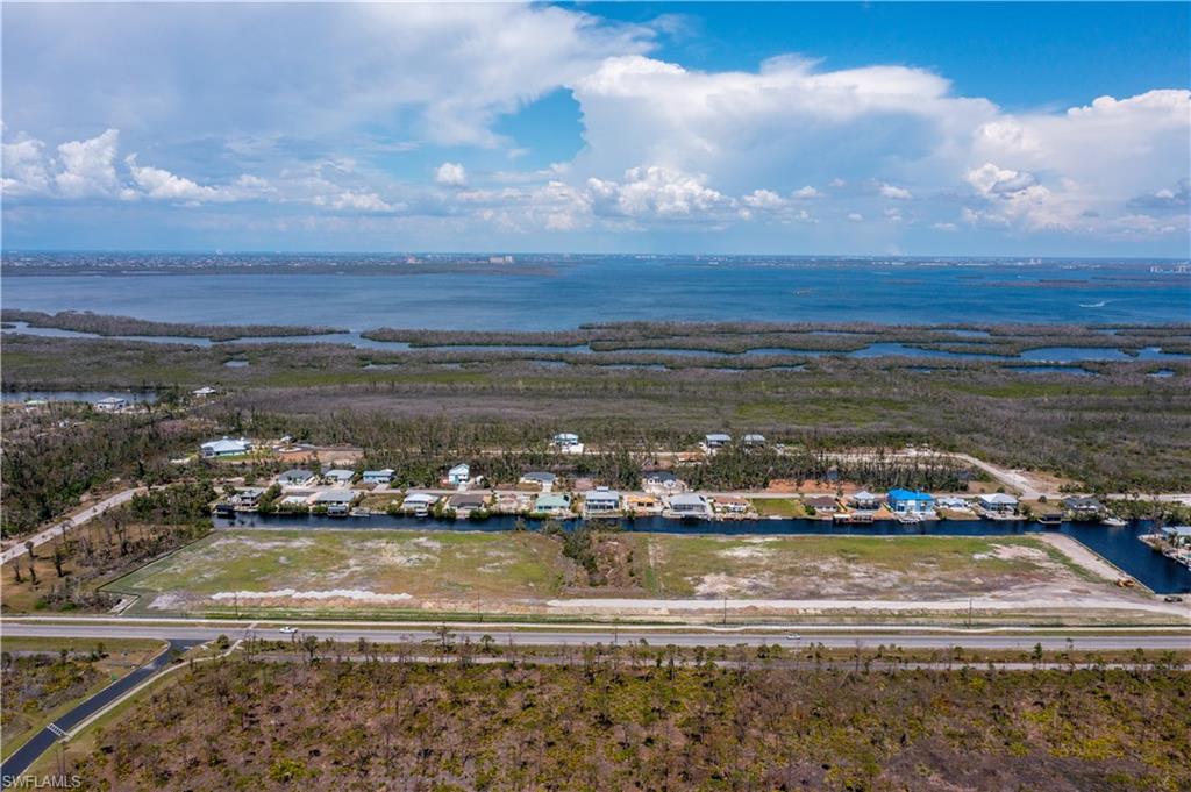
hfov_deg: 65.5
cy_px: 396
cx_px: 596
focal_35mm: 28
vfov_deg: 46.3
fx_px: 926
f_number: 7.1
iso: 100
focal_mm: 10.26
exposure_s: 1/800
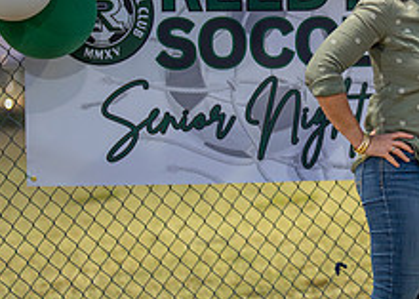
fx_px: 1820
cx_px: 505
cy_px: 110
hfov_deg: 12.8
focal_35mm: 153
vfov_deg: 9.4
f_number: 1.2
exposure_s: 1/320
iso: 1600
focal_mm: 50
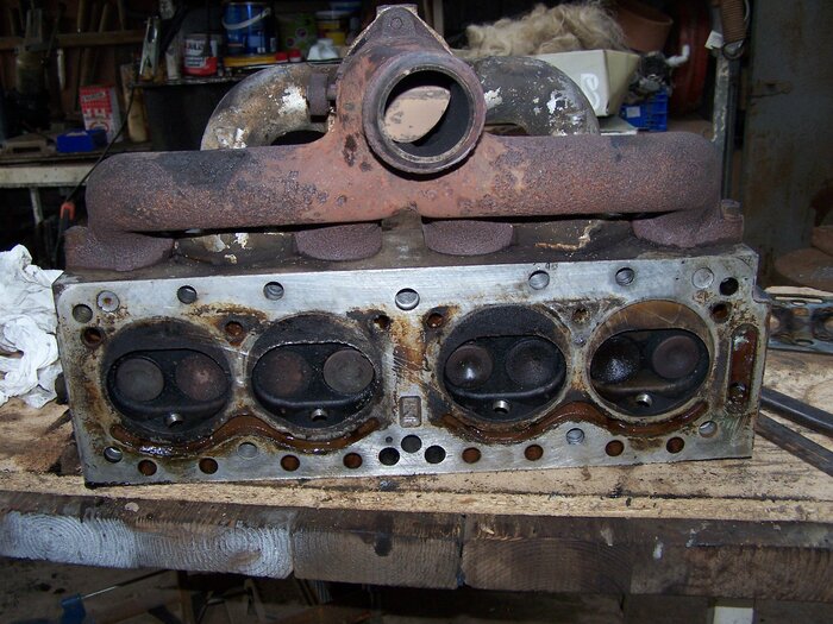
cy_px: 312
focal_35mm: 38
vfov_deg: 37.7
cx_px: 416
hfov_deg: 49.0
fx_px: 914
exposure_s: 1/60
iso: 140
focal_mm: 6.3
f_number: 2.8
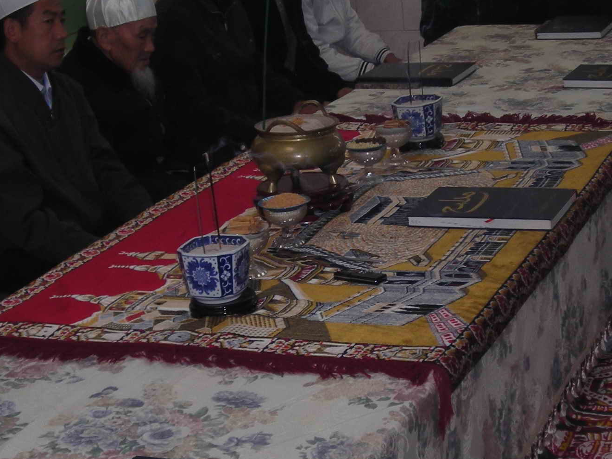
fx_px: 1432
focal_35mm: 81
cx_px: 353
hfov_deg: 24.1
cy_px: 295
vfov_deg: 18.2
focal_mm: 6.3
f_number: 3.2
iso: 50
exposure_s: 1/60
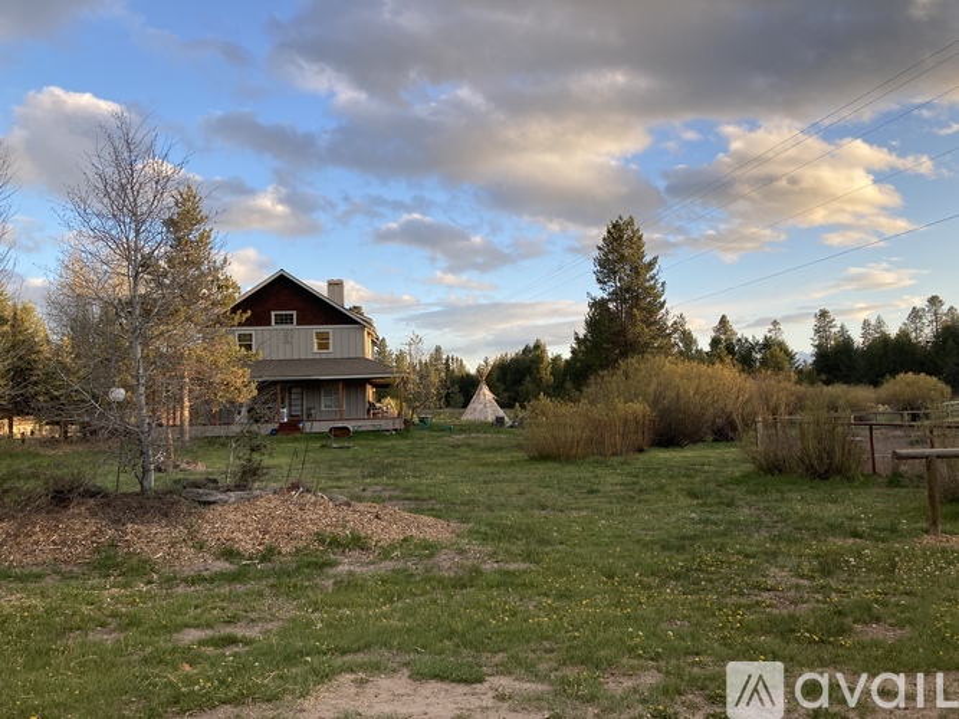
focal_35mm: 28
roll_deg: +1.0
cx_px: 480
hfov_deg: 63.5
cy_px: 360
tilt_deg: +4.6
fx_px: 776
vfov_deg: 49.7
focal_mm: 3.99
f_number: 1.8
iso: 20
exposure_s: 1/311
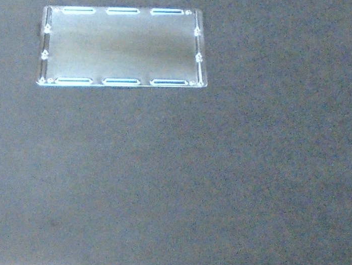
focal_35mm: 96
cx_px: 149
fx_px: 977
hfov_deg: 20.4
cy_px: 220
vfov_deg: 15.3
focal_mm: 4.6
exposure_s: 1/30
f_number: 3.2
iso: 800
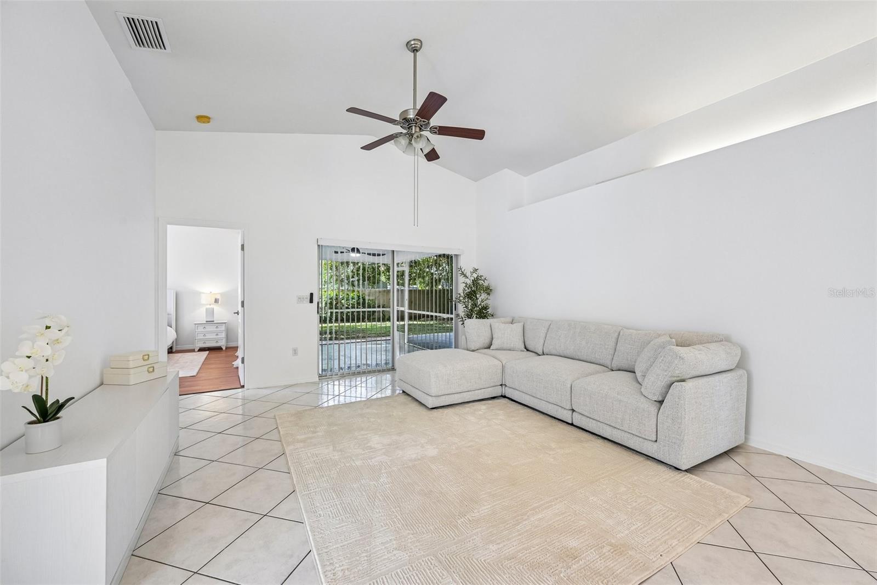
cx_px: 438
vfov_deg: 81.2
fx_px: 341
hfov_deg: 104.3
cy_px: 292
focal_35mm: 14
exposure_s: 1/30
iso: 400
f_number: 8
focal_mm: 14
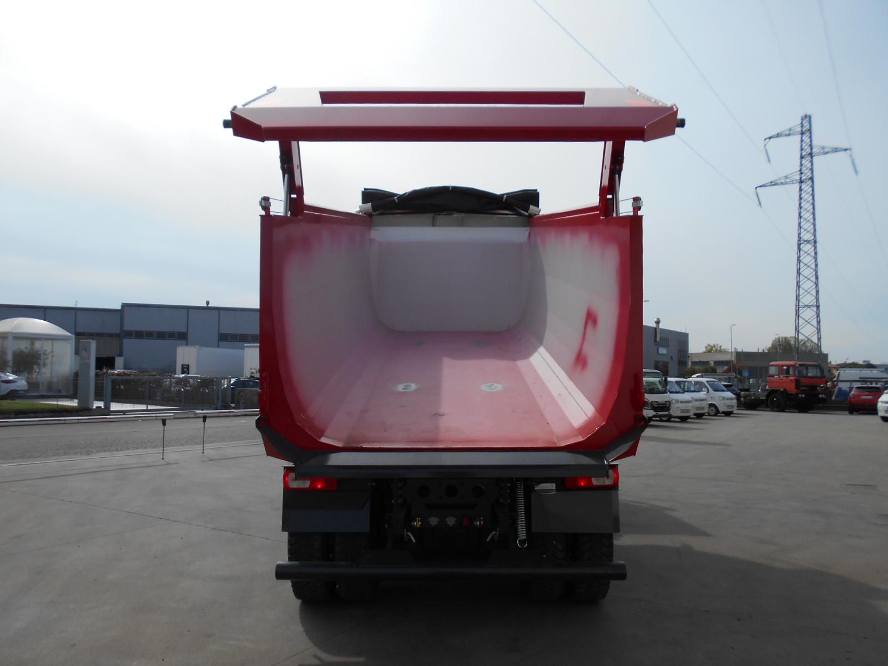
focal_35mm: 26
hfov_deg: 67.3
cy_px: 333
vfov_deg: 53.1
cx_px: 444
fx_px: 667
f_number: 3.2
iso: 80
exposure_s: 1/1250
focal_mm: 4.6
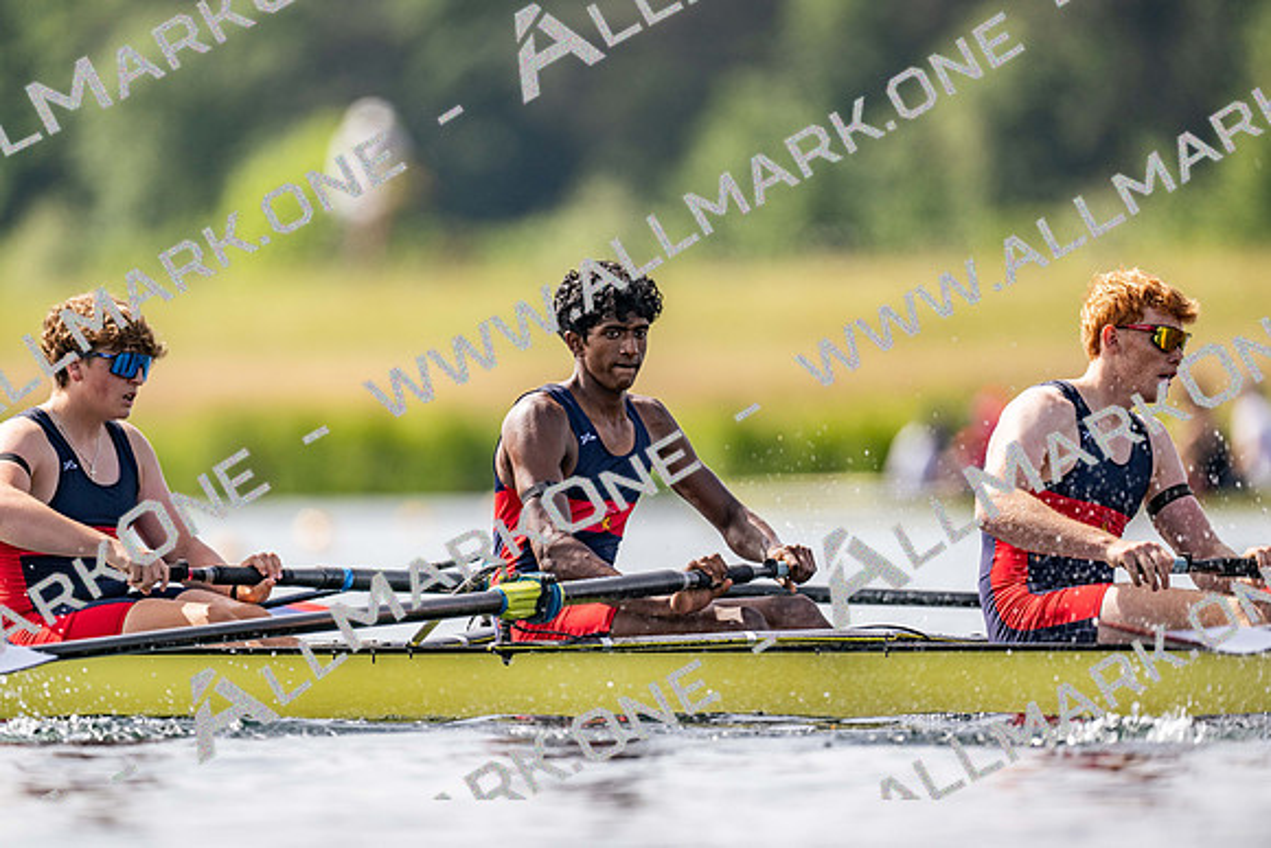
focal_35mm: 600
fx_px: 21187
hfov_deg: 3.4
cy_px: 424
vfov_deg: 2.3
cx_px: 636
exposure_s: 1/2500
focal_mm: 600
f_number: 4
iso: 250
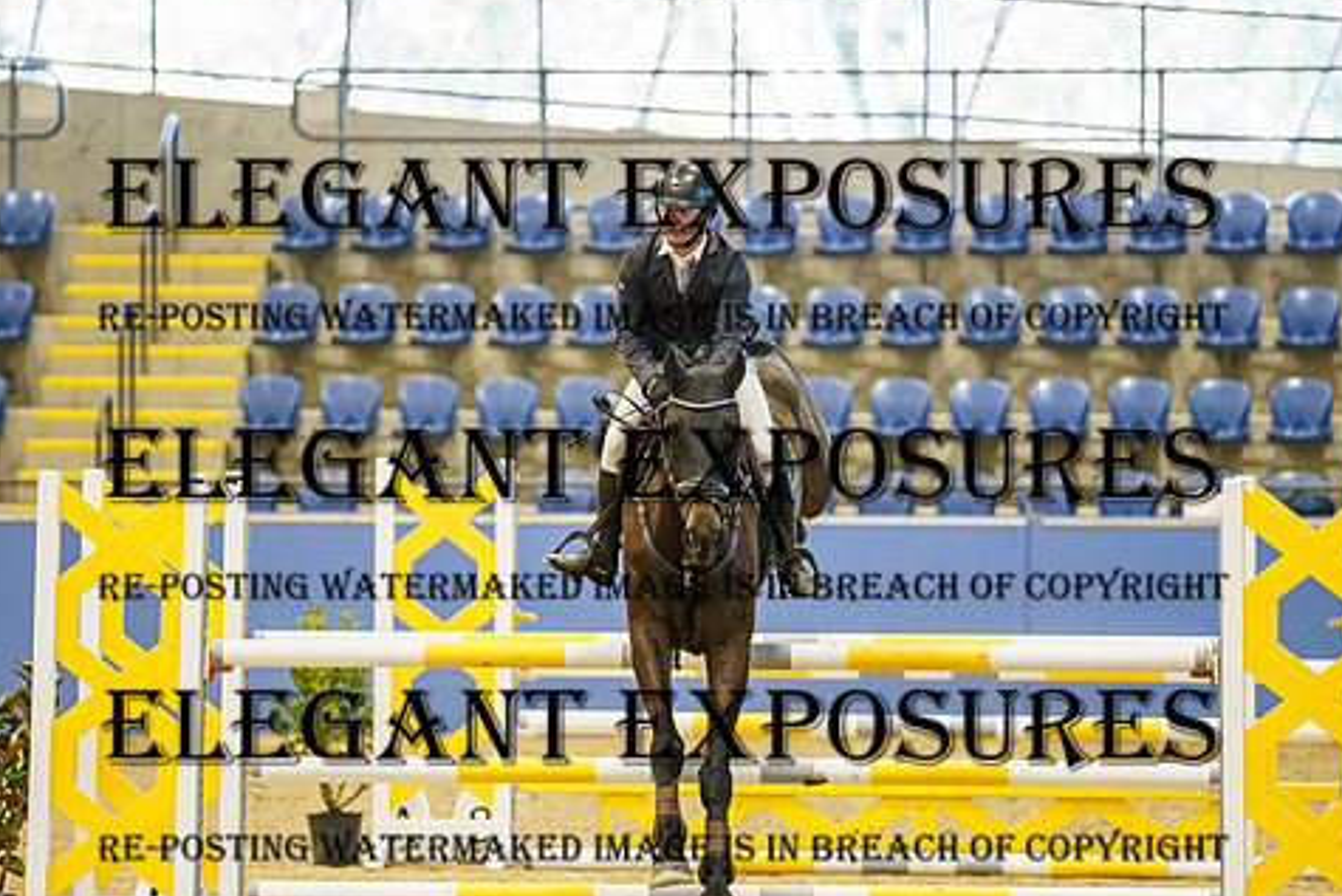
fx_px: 11932
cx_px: 673
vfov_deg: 4.3
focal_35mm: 320
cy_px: 456
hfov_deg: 6.4
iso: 4000
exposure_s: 1/1000
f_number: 2.8
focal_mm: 200
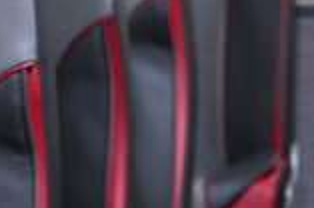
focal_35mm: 429
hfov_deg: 4.8
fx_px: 3734
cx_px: 216
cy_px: 47
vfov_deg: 3.2
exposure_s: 1/125
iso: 3200
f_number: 2.8
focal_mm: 56
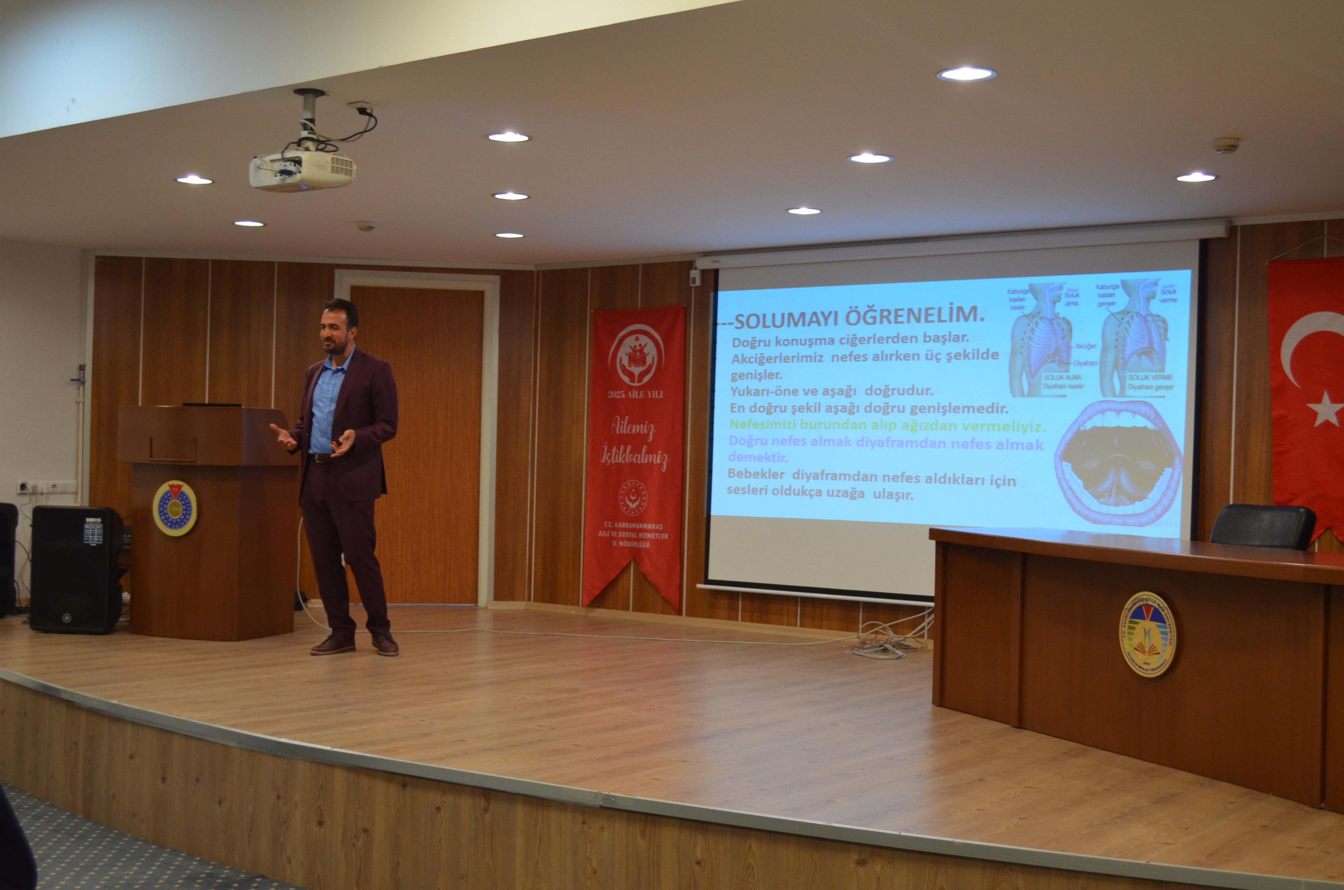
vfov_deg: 30.7
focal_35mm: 44
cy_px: 445
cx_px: 672
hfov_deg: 45.0
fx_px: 1621
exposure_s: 1/50
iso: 800
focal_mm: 29
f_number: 4.5
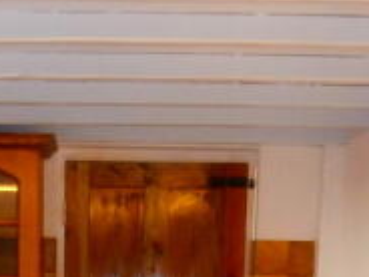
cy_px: 423
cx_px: 89
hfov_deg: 25.3
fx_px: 810
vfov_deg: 17.3
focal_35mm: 76
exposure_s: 1/30
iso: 200
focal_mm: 4.2
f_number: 3
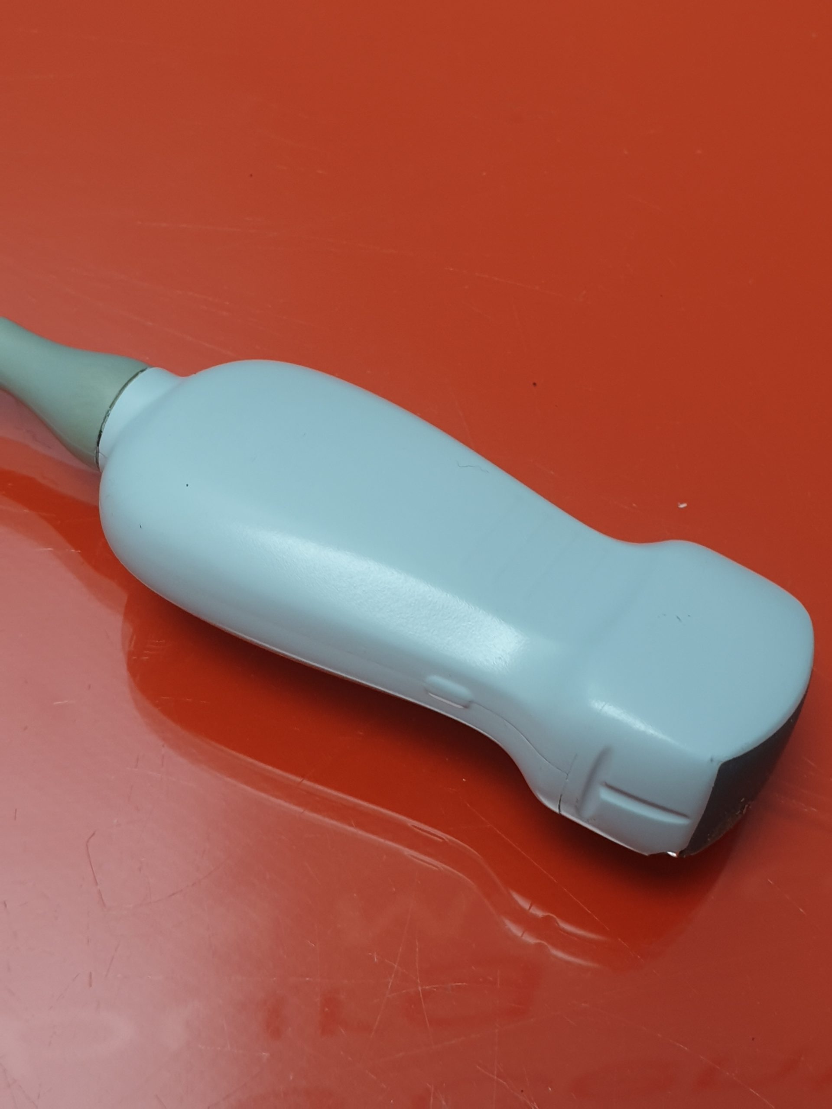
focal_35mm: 26
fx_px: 833
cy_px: 554
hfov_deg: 53.1
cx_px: 416
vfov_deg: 67.3
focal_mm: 4.3
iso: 64
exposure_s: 1/50
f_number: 2.4
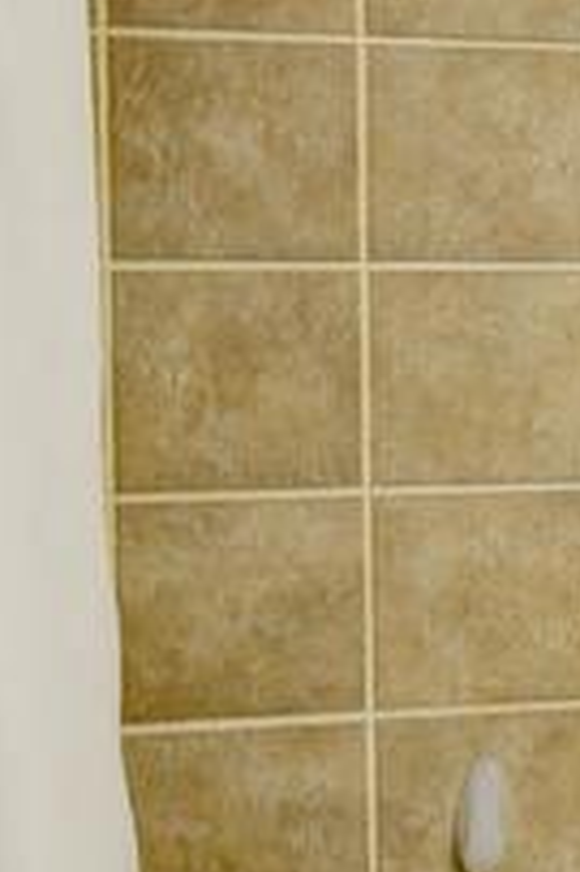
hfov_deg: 8.0
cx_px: 1974
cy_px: 339
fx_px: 3292
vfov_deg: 15.1
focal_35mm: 136
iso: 200
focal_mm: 18
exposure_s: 1/10
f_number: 5.6
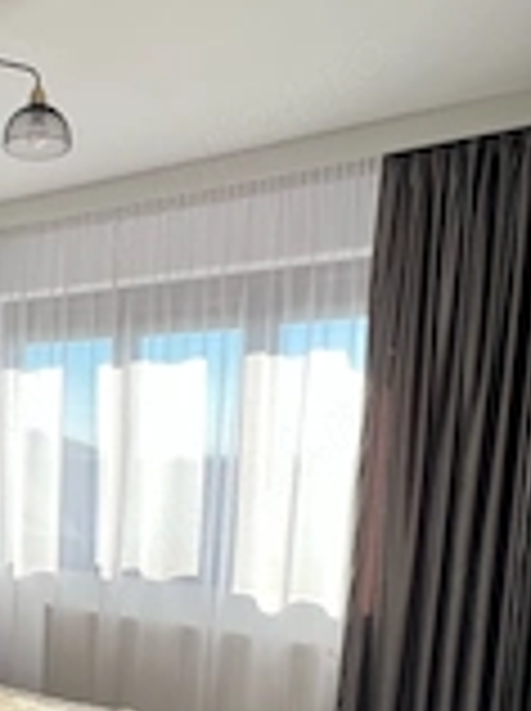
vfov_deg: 52.5
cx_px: -18
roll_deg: -0.6
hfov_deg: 37.5
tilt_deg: -6.3
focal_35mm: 33
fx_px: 677
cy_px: 549
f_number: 1.8
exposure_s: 1/151
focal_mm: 1.57
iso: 32
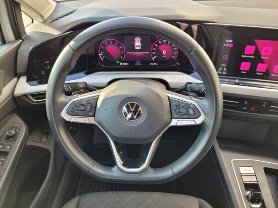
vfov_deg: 53.1
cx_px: 139
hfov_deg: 67.3
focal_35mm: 26
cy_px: 104
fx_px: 209
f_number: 1.8
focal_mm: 5.4
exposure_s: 1/100
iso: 50
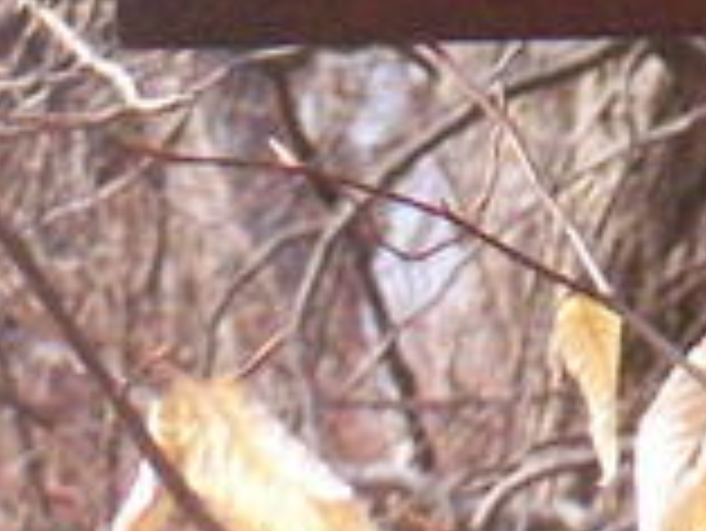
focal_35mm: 684
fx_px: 13961
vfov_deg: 2.2
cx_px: 1673
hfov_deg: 2.9
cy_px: -1170
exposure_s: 1/640
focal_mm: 17.5
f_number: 3.2
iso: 400
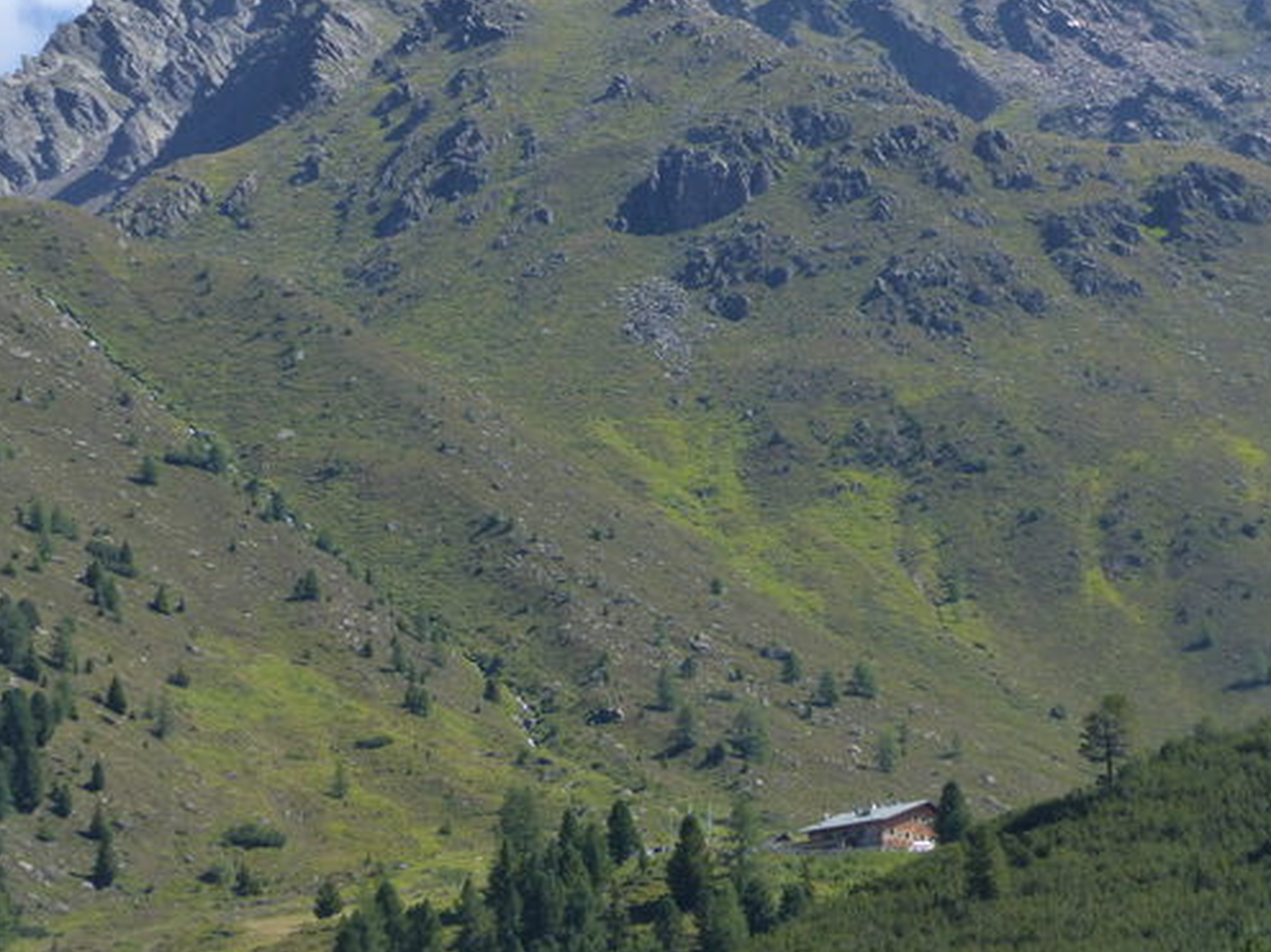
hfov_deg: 14.9
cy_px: 380
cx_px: 565
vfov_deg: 11.2
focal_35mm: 132
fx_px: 4845
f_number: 4
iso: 160
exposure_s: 1/1000
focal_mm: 18.3
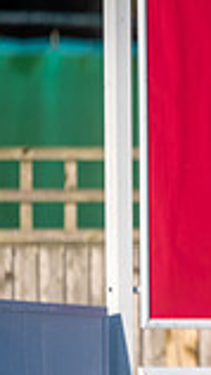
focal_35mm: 1151
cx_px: 638
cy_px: 222
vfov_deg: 1.9
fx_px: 11436
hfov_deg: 1.1
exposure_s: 1/1250
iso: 160
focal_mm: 300
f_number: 4
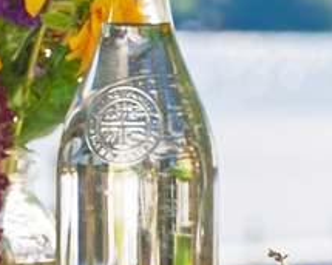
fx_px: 5394
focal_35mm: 549
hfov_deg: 3.5
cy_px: 308
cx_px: 213
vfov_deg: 2.8
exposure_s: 1/160
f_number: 8
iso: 250
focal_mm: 105
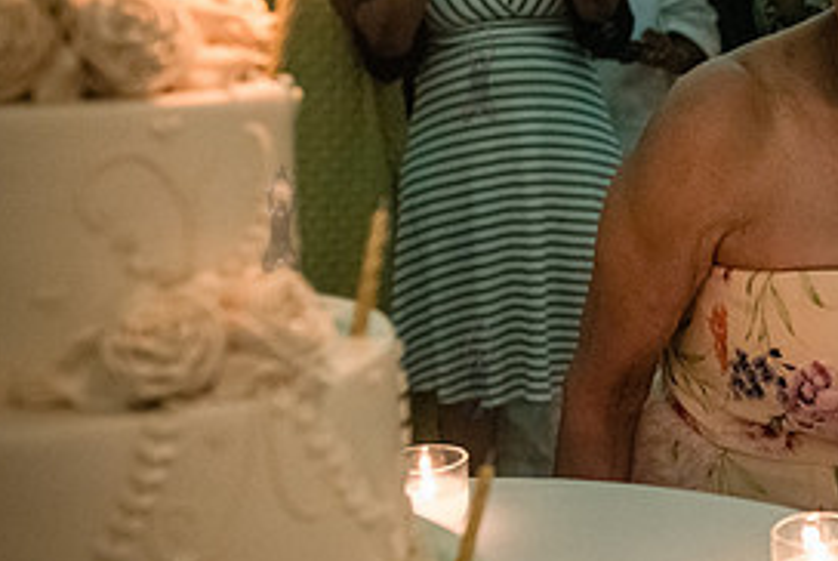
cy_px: 217
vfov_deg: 16.9
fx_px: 1887
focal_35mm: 81
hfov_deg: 23.7
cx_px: 875
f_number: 3.5
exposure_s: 1/200
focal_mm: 38
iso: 10000
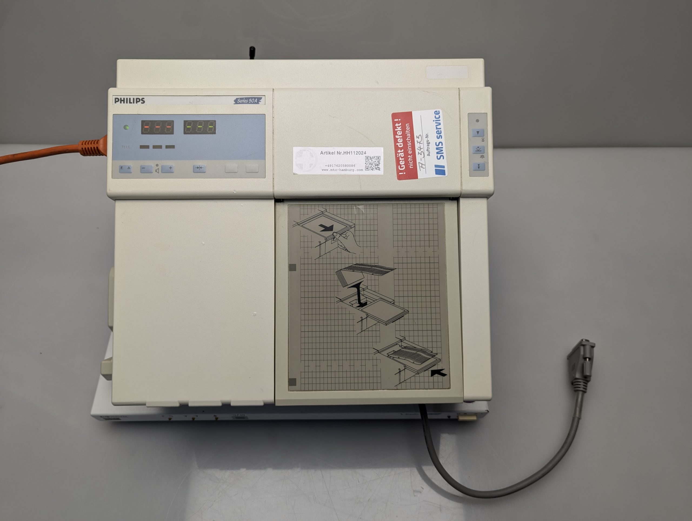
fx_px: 480
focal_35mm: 24
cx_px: 346
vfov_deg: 56.9
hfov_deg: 71.5
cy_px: 260
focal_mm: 6.81
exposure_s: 1/107
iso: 45
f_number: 1.85
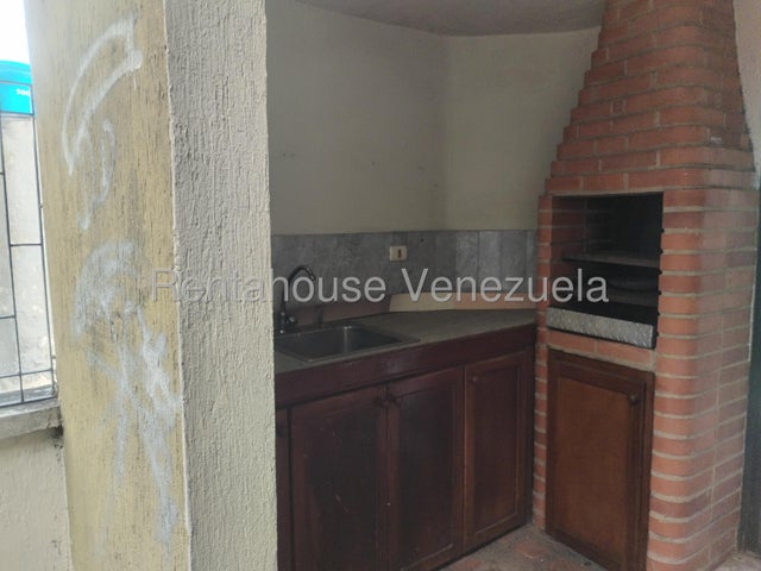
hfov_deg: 61.7
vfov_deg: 48.2
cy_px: 286
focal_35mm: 29
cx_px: 380
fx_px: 638
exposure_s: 1/120
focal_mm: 4.75
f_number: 1.8
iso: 100
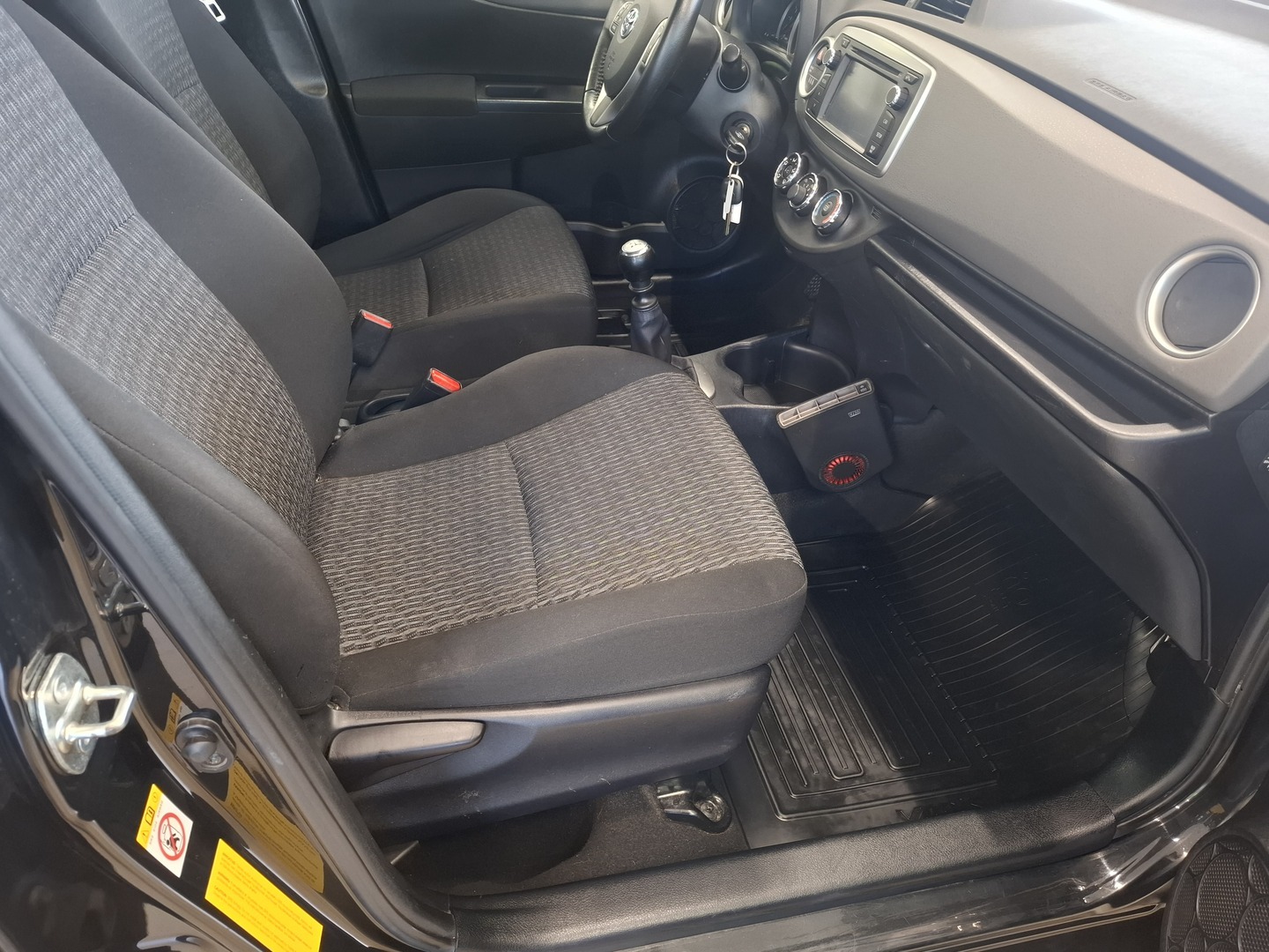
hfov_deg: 73.9
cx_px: 634
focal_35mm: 23
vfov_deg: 58.9
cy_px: 476
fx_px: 843
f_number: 1.8
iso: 250
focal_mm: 5.54
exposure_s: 1/40
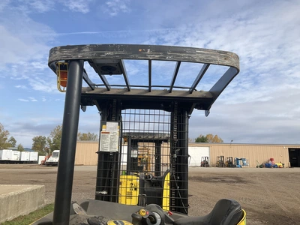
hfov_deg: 61.7
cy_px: 112
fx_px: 251
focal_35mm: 29
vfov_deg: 48.2
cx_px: 150
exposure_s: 1/1730
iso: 25
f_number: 1.8
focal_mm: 3
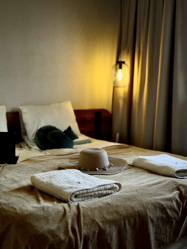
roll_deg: -0.1
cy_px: 124
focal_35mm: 48
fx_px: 346
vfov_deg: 39.7
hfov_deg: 30.3
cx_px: 94
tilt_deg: -6.7
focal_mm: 6.76
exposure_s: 1/71
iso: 100
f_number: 1.78
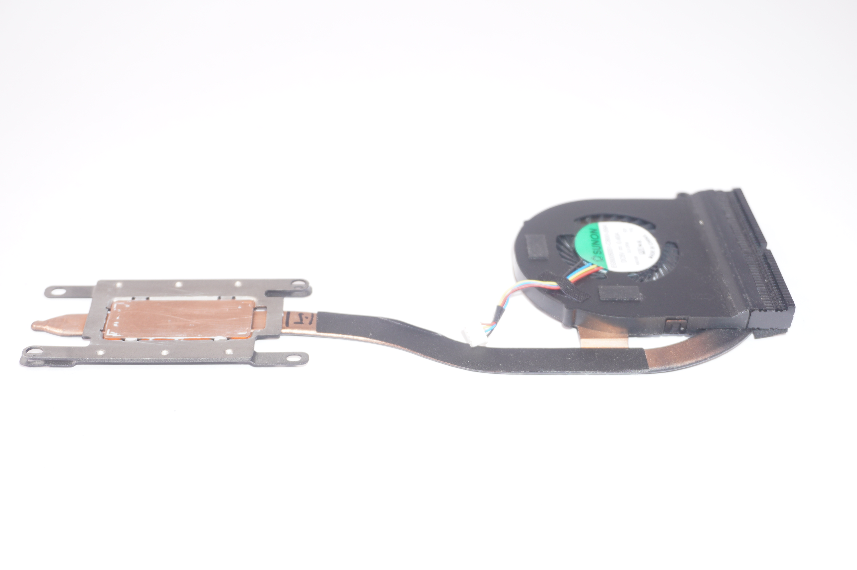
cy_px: 285
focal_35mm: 50
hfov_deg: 40.0
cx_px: 428
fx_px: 1177
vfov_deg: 27.2
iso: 160
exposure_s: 1/160
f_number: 5.6
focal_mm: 33
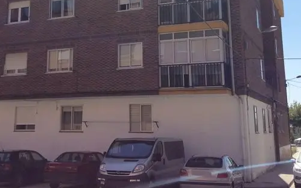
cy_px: 31
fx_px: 459
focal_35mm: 56
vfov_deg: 22.7
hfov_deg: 36.1
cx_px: 115
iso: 32
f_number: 2.4
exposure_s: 1/2045
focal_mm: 3.3
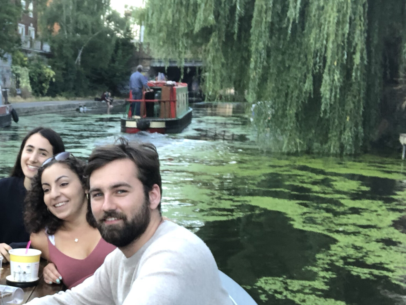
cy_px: 236
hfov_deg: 28.3
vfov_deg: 22.0
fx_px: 775
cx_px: 44
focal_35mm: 66
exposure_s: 1/100
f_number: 2.2
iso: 80
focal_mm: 2.87
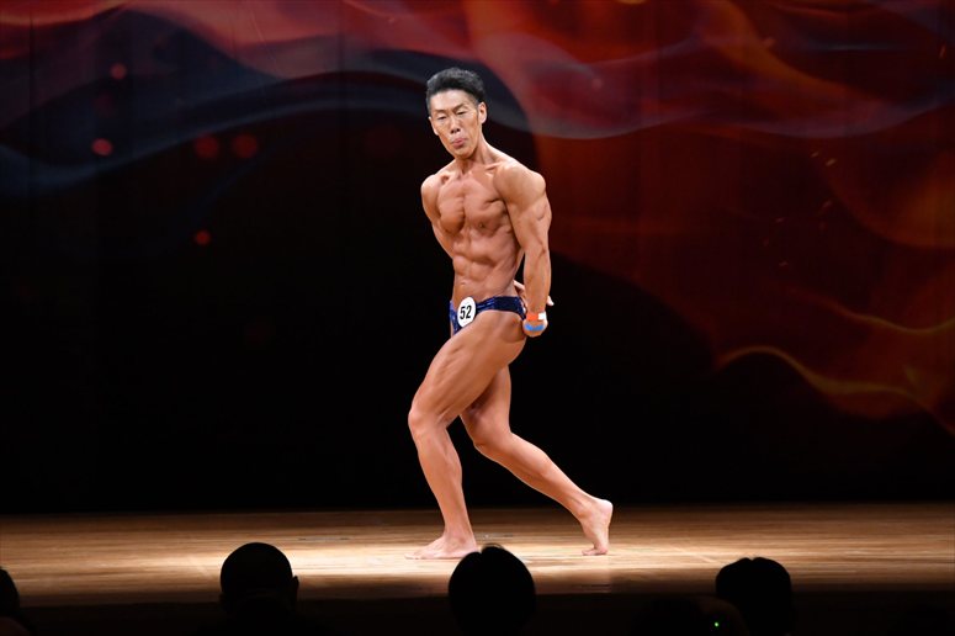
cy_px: 318
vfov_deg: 6.1
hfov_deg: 9.2
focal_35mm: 225
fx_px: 5966
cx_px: 478
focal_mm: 150
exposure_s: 1/400
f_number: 5.6
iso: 4000
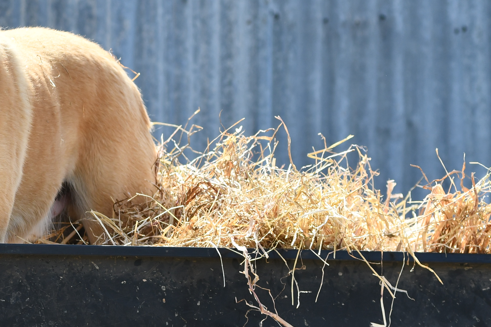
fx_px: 4146
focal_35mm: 304
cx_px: 98
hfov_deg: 6.8
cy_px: 11
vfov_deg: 4.5
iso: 200
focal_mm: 85
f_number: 7.1
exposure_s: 1/500
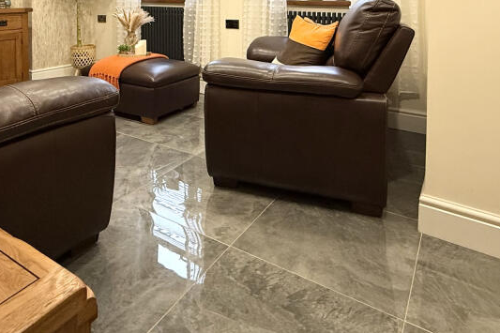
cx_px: 214
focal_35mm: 28
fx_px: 389
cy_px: 7
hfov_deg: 65.2
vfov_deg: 41.0
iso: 200
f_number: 2.2
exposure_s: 1/50
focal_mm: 2.22
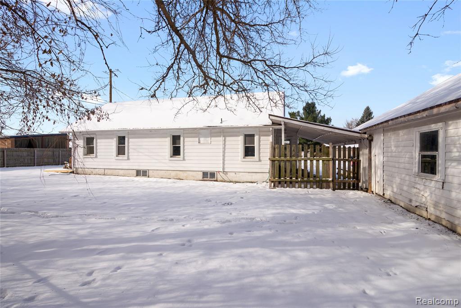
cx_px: 230
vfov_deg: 70.5
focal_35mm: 17
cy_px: 154
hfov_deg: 93.3
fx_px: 218
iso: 320
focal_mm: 17
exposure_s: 1/800
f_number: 9
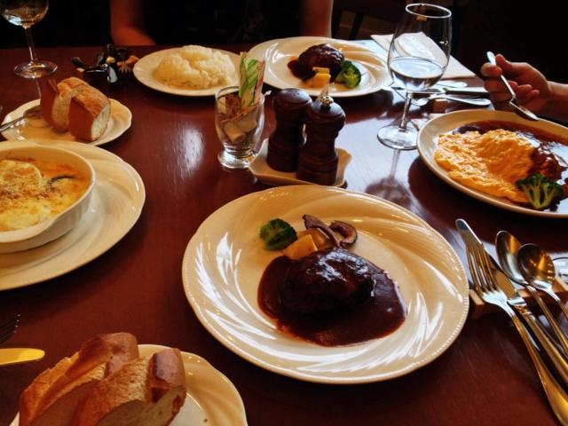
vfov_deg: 40.7
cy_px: 213
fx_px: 574
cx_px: 284
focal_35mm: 35
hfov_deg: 52.6
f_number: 2.4
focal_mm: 4.28
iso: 50
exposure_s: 1/40
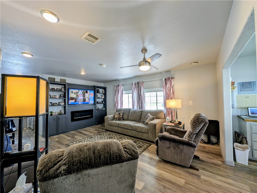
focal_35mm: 12
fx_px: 89
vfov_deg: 94.6
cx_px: 128
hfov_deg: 110.5
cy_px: 96
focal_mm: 2.23
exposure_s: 1/120
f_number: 1.95
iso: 62
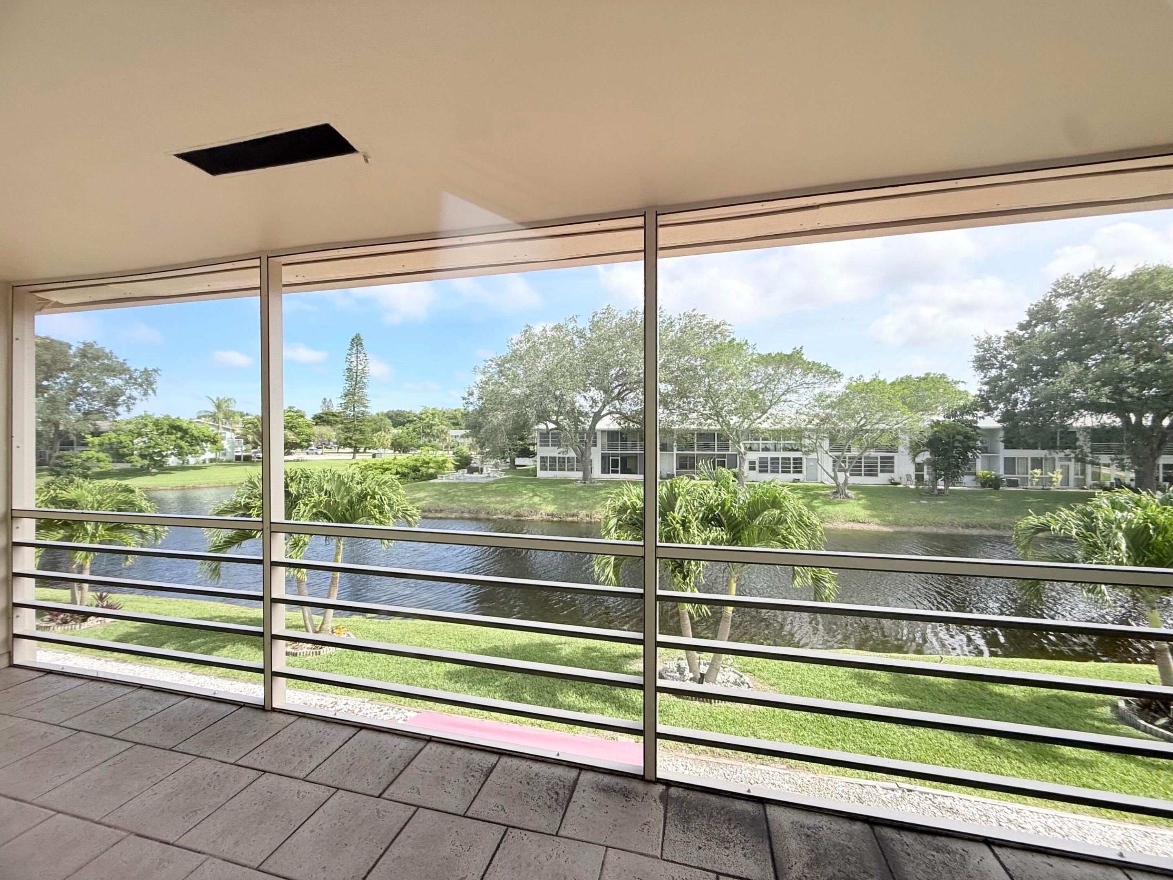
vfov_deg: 85.7
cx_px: 586
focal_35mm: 14
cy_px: 440
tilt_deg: +0.3
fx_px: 474
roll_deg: +0.4
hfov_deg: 102.1
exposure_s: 1/709
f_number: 2.2
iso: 50
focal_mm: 2.22
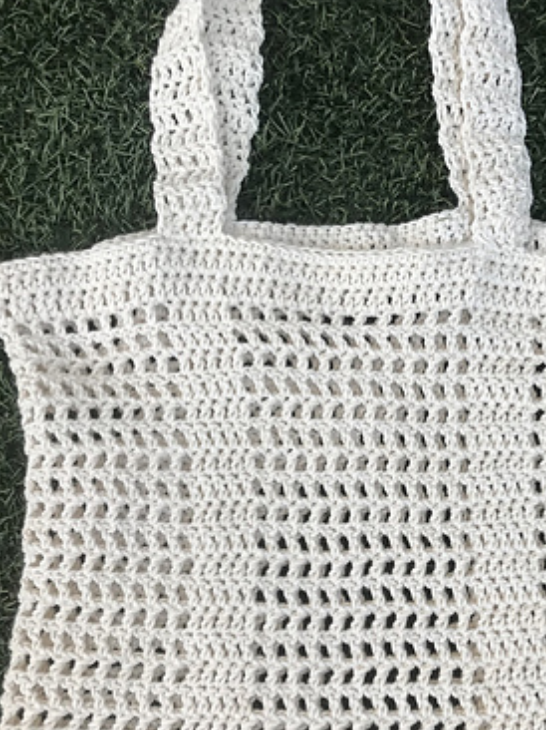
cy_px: 417
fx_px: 1032
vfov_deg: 38.9
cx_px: 367
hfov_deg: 29.4
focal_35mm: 49
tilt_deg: -74.8
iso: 25
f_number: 1.8
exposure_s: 1/120
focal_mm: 3.99
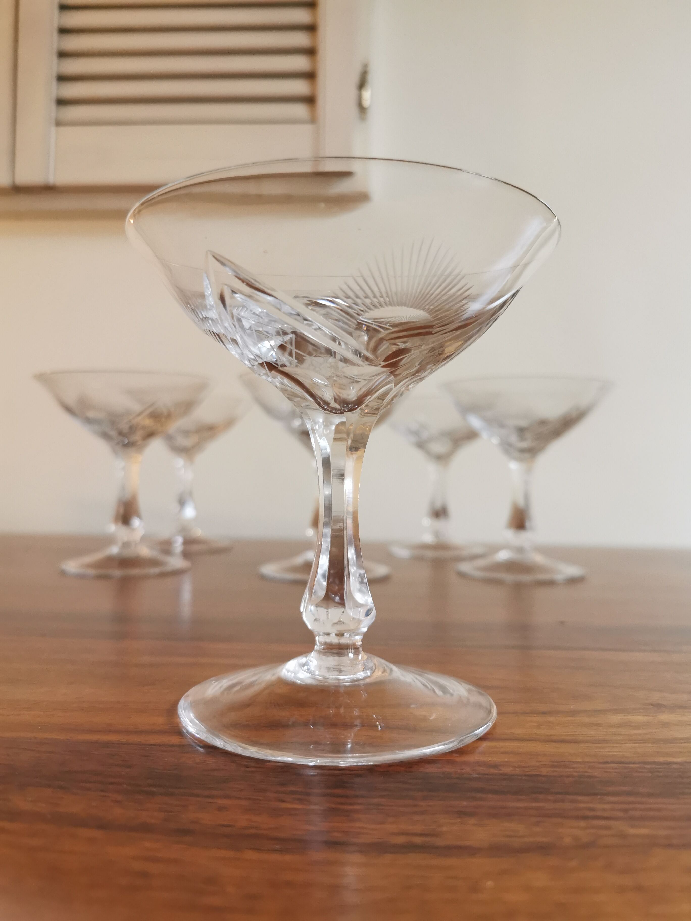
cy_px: 460
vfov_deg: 65.3
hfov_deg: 51.4
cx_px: 346
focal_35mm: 27
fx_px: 719
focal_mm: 5.56
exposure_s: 1/60
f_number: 1.6
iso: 250
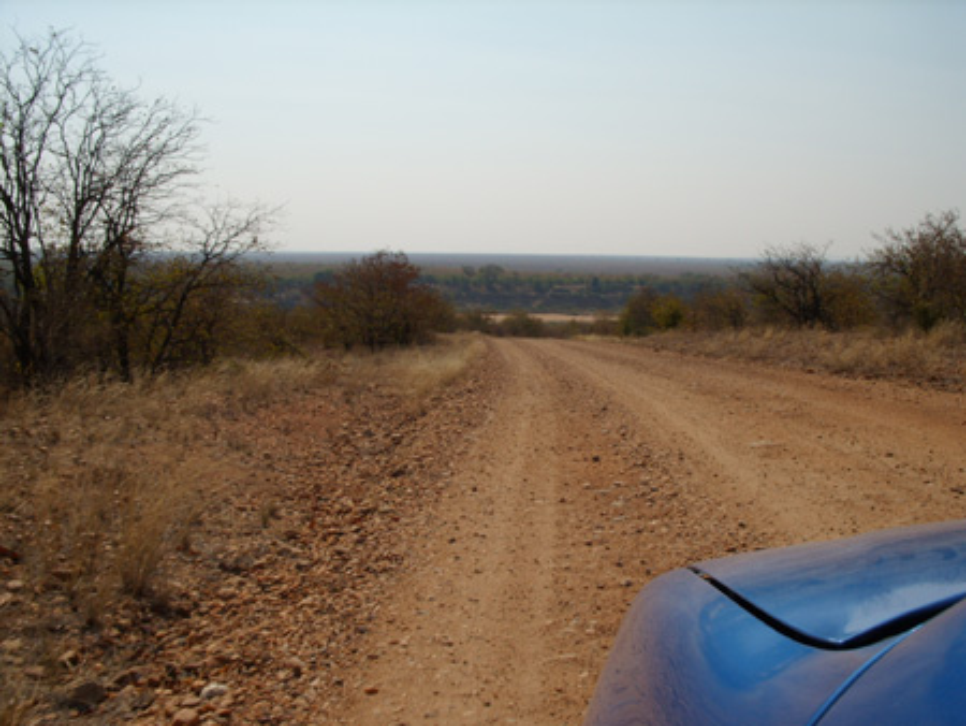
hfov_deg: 49.0
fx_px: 1061
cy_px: 363
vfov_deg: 37.8
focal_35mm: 38
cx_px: 483
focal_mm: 7.8
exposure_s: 1/521
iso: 50
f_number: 7.4
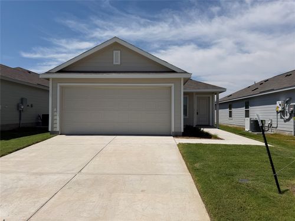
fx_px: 205
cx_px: 148
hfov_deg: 71.6
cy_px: 110
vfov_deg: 56.8
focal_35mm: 24
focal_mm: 6.76
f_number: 1.78
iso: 80
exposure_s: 1/14286
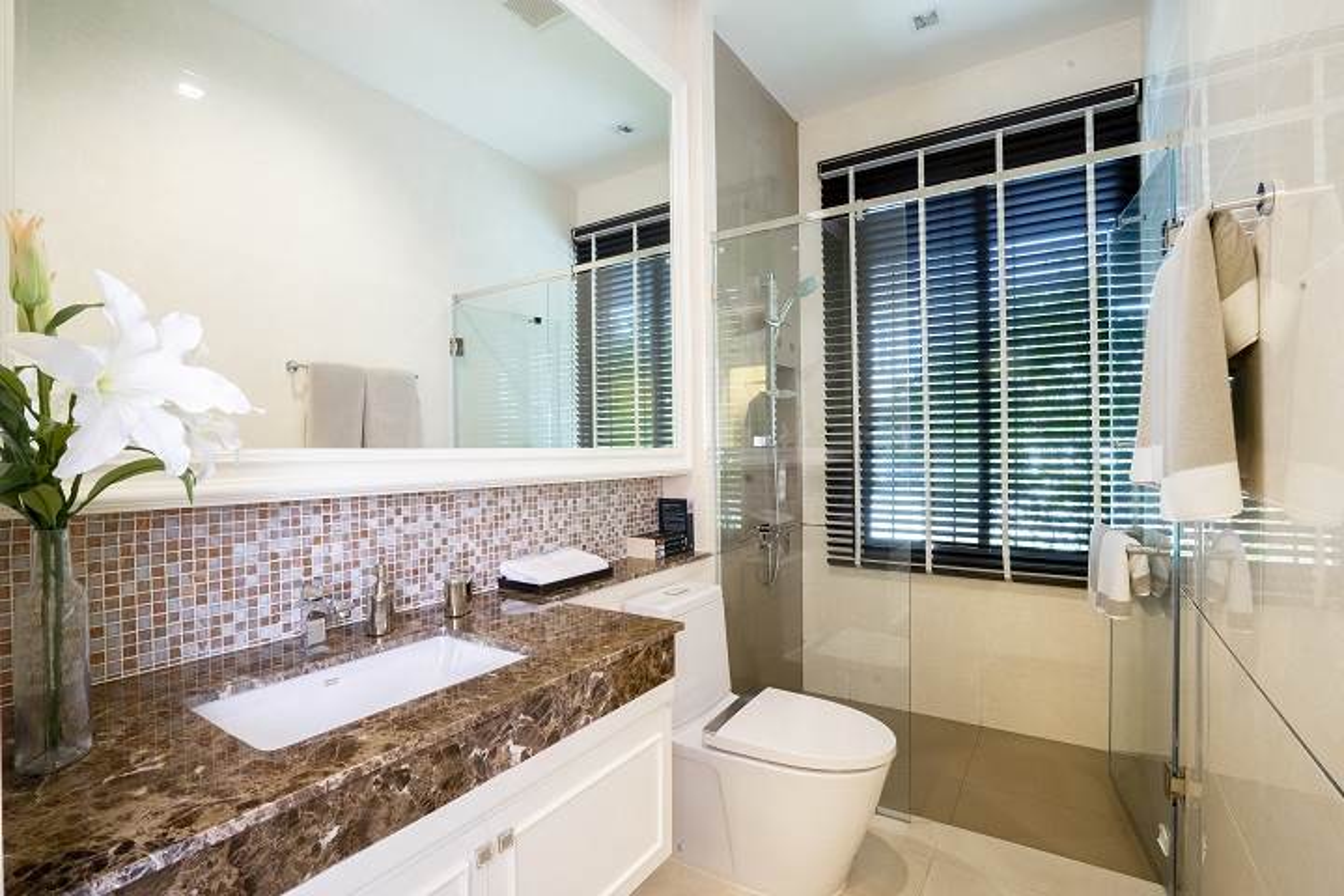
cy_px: 448
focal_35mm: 16
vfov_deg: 73.7
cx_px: 672
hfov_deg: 96.7
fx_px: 597
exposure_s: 1/4
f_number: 14
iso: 1600
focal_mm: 16
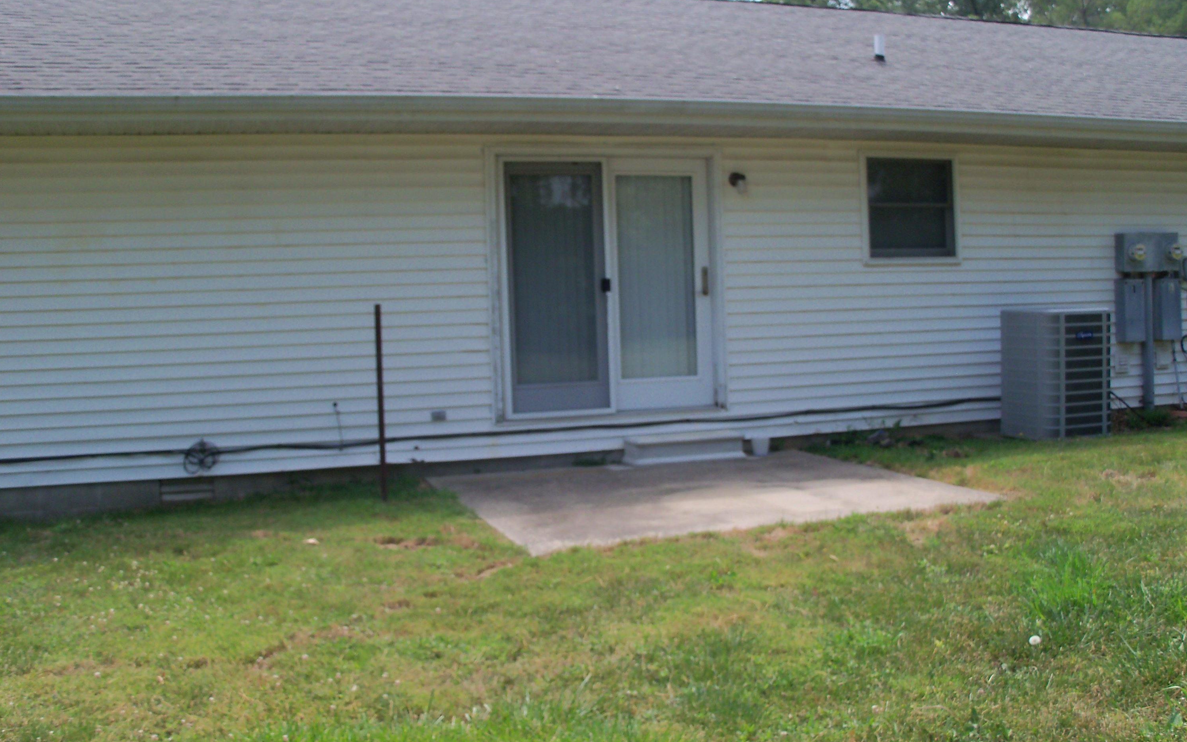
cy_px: 344
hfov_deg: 51.5
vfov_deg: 33.6
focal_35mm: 38
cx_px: 604
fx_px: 1229
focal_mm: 6.3
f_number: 3
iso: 80
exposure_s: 1/500
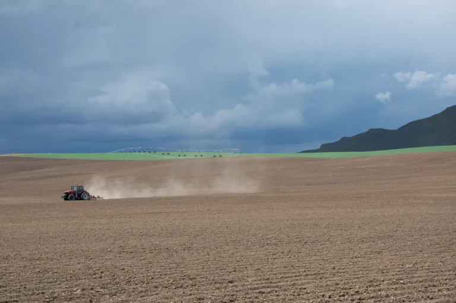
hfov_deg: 23.4
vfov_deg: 15.7
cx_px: 228
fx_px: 1101
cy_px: 152
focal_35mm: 87
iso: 200
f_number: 9
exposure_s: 1/320
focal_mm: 58
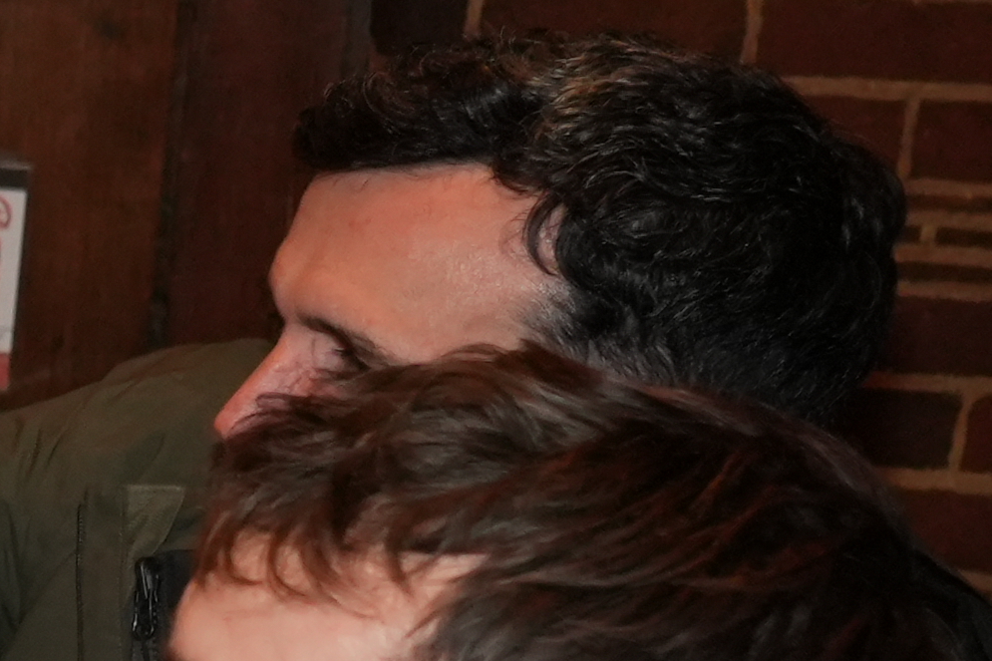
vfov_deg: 8.1
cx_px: -1662
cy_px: 600
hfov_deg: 10.0
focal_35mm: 169
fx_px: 4656
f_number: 4
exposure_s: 1/60
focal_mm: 24
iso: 2000
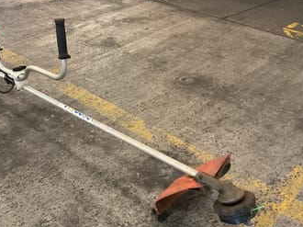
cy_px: 138
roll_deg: -3.7
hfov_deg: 42.4
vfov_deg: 32.7
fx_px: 385
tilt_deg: -35.4
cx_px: 102
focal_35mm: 44
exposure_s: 1/30
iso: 400
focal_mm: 3
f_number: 1.8
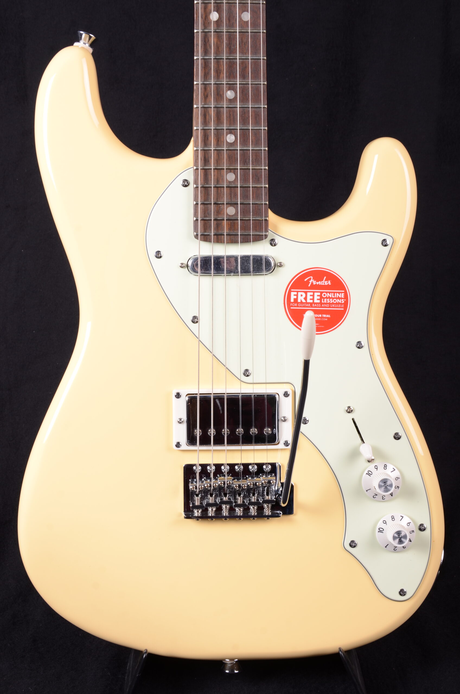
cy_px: 347
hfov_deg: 21.5
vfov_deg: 32.0
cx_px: 230
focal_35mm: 63
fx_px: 1213
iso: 200
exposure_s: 1/200
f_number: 13
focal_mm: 42
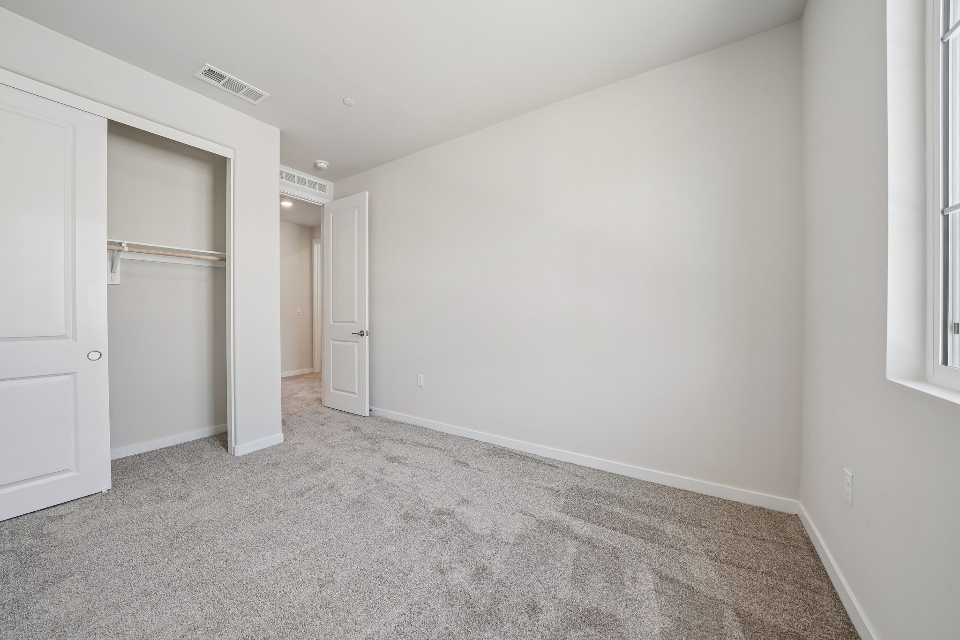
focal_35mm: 12
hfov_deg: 112.6
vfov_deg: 90.0
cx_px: 480
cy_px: 320
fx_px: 320
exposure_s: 1/25
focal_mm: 12
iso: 400
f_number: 8
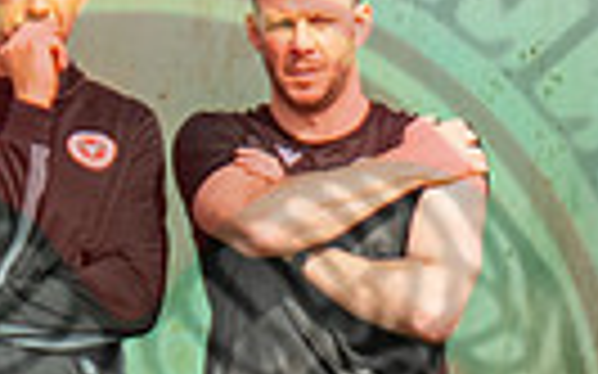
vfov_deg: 0.4
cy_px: 532
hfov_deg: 0.6
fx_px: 53254
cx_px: 8
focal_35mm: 3269
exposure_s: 1/2500
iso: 400
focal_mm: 420
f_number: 4
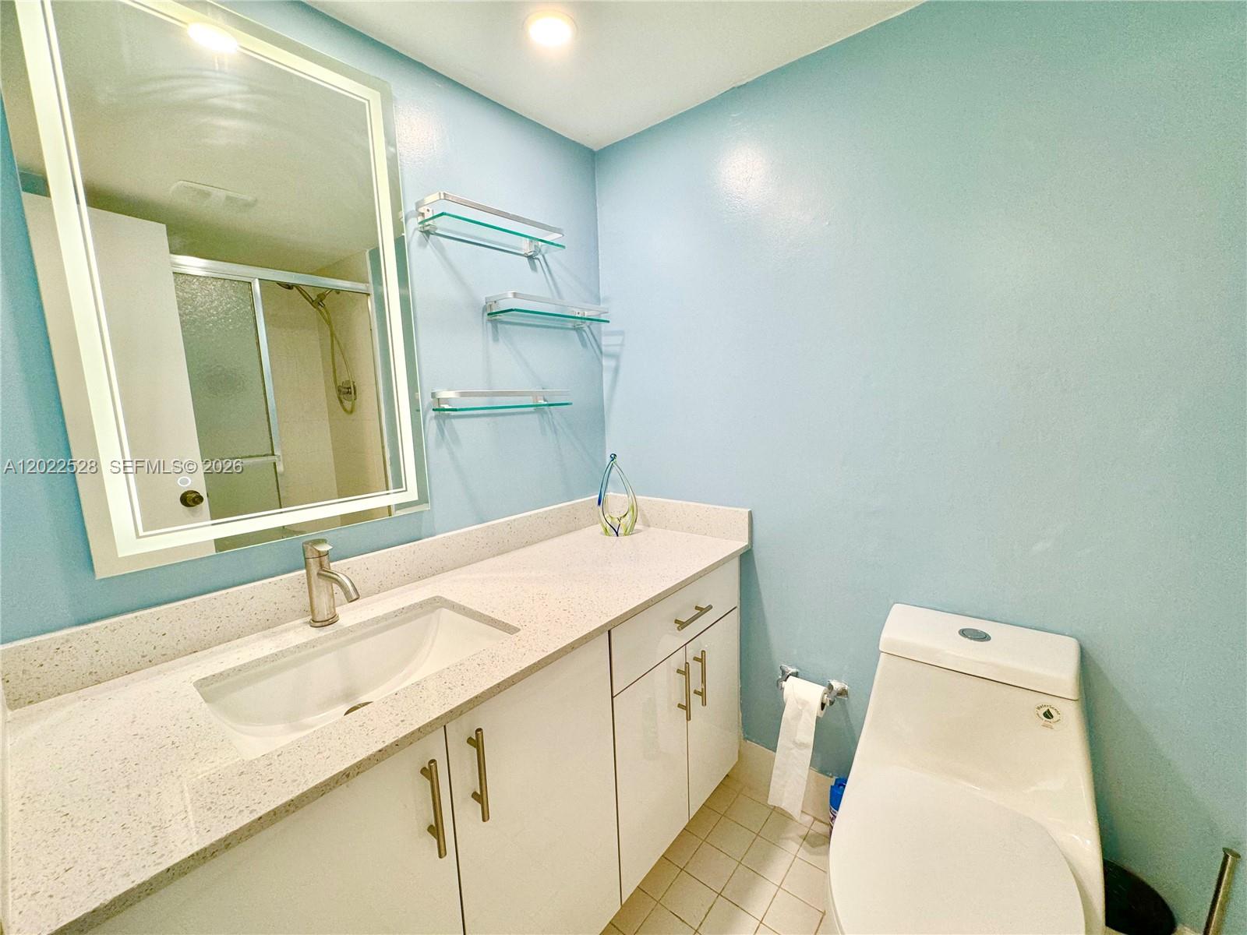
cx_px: 624
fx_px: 504
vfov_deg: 85.7
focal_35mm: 14
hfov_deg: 102.1
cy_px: 468
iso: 125
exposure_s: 1/120
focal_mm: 2.22
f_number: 2.2
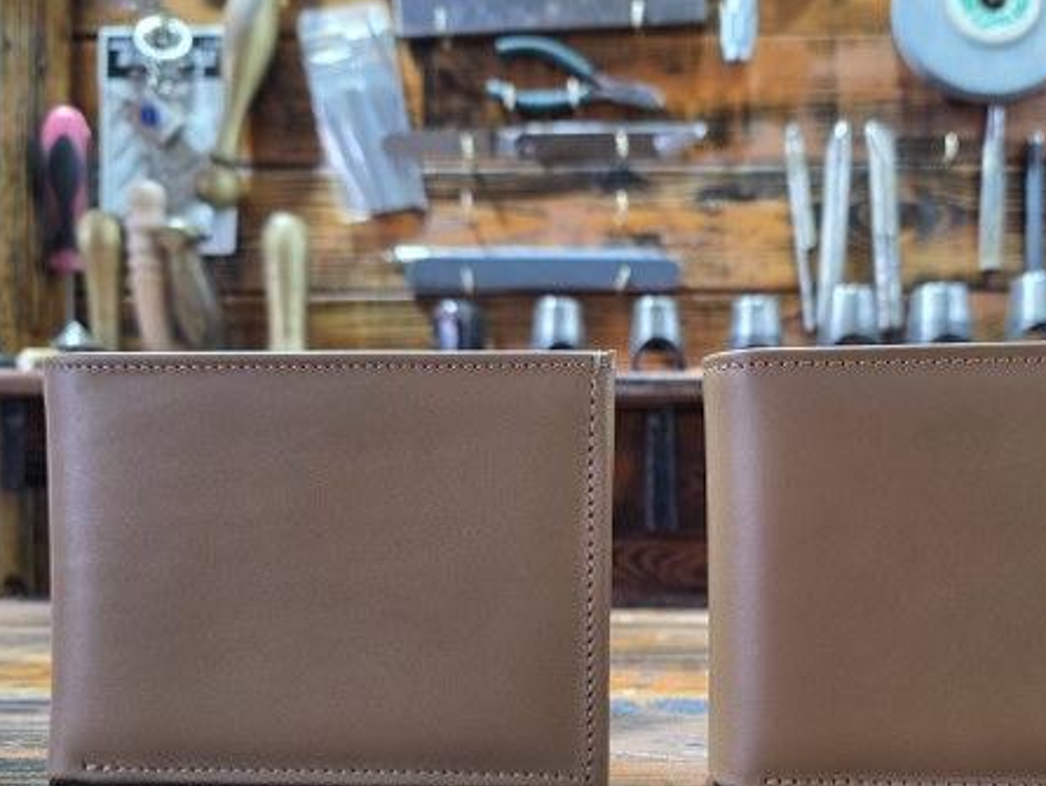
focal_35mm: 33
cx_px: 666
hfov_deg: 54.6
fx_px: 998
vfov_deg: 42.4
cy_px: 526
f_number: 1.7
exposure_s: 1/100
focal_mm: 6.3
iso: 200
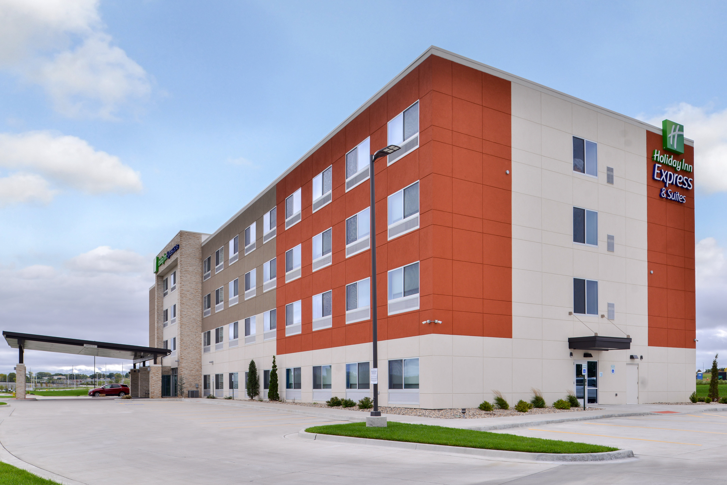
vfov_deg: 53.2
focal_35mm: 24
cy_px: 242
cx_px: 364
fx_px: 485
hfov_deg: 73.7
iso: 100
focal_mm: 24
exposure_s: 1/320
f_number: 7.1
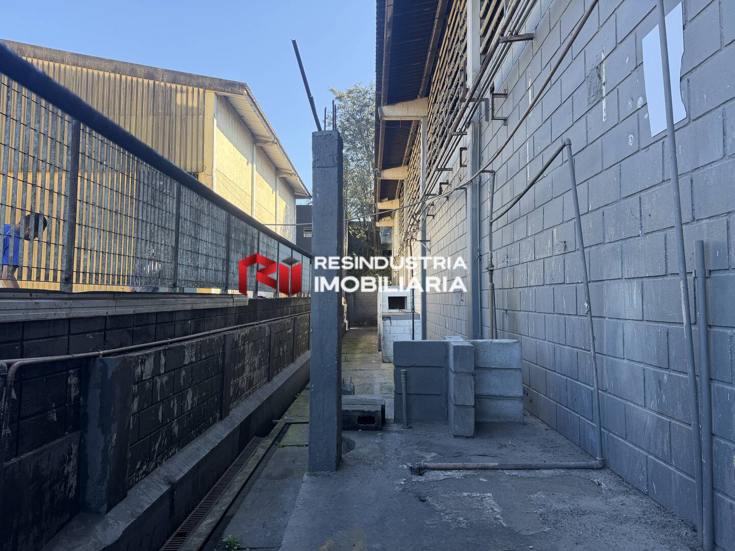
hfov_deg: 71.6
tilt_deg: +2.1
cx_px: 368
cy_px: 276
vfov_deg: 56.8
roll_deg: +0.0
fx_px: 510
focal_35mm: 24
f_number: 1.78
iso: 100
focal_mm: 6.76
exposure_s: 1/368
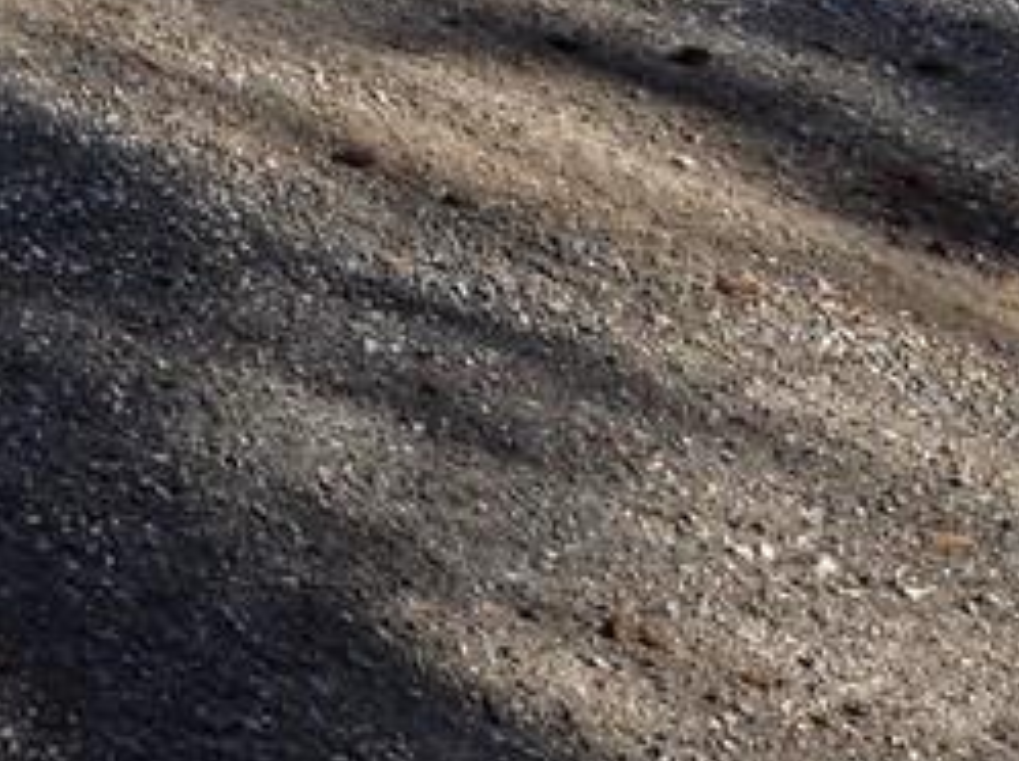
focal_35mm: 148
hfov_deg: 11.7
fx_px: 4350
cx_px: -1158
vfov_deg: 8.5
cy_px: -1461
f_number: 1.8
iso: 25
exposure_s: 1/976
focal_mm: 5.4
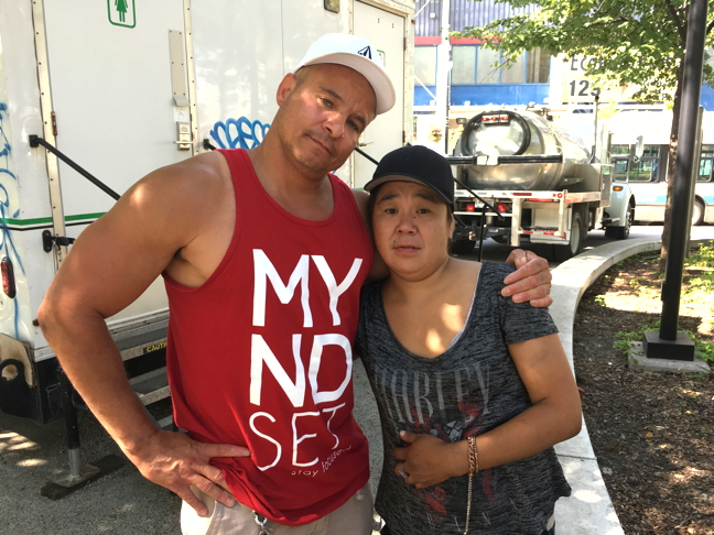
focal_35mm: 29
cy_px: 268
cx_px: 357
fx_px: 598
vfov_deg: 48.2
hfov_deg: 61.7
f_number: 2.2
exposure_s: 1/120
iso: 40
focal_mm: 4.15
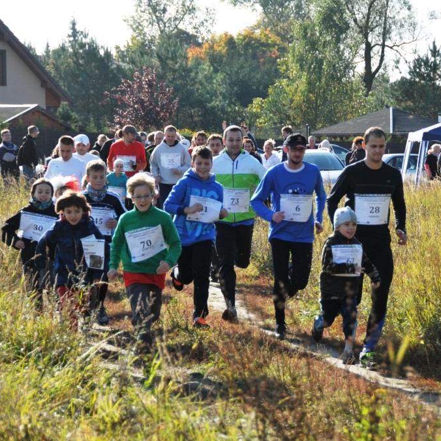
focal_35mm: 145
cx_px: 297
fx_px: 2085
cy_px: 221
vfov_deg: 12.1
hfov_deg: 12.1
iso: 360
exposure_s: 1/1250
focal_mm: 75
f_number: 5.6
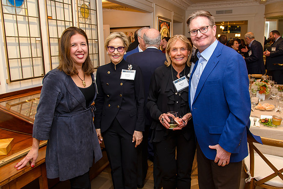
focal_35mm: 28
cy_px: 85
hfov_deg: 64.9
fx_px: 222
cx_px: 154
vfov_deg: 46.0
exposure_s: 1/30
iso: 800
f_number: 5.6
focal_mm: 24
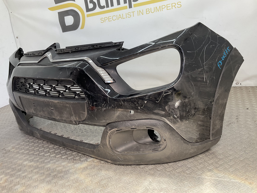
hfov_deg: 61.7
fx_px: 215
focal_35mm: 29
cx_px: 128
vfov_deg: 48.2
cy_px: 96
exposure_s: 1/102
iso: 16
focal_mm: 3
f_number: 1.8
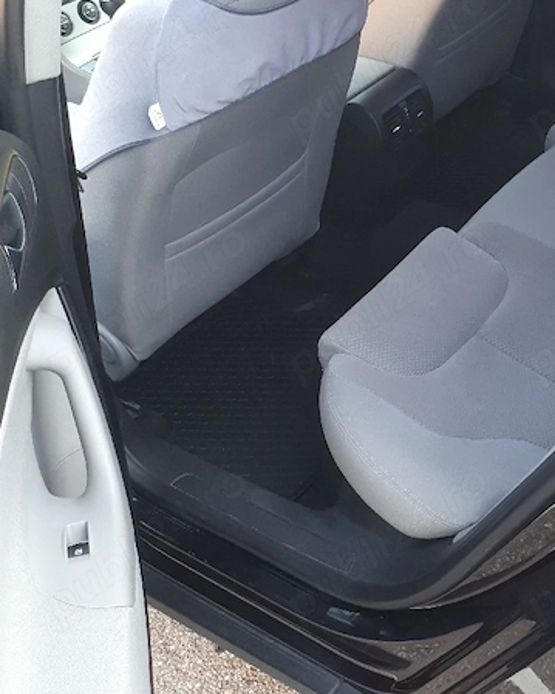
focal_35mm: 47
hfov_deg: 31.2
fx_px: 965
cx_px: 448
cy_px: 340
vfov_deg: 39.5
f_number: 1.9
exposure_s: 1/33
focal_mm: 3.6
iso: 125
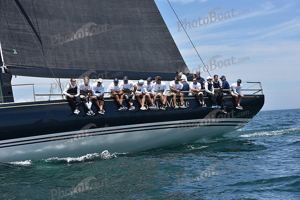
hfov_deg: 28.8
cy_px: 100
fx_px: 583
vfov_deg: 19.5
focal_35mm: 70
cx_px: 150
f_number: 9
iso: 250
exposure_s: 1/800
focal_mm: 70
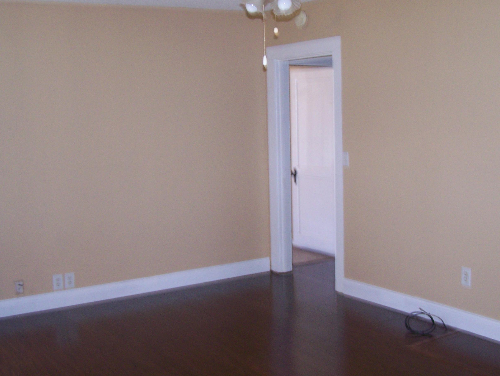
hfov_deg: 40.4
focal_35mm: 47
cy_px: 169
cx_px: 271
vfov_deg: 30.9
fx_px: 679
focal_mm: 6.3
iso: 160
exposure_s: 1/60
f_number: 2.8
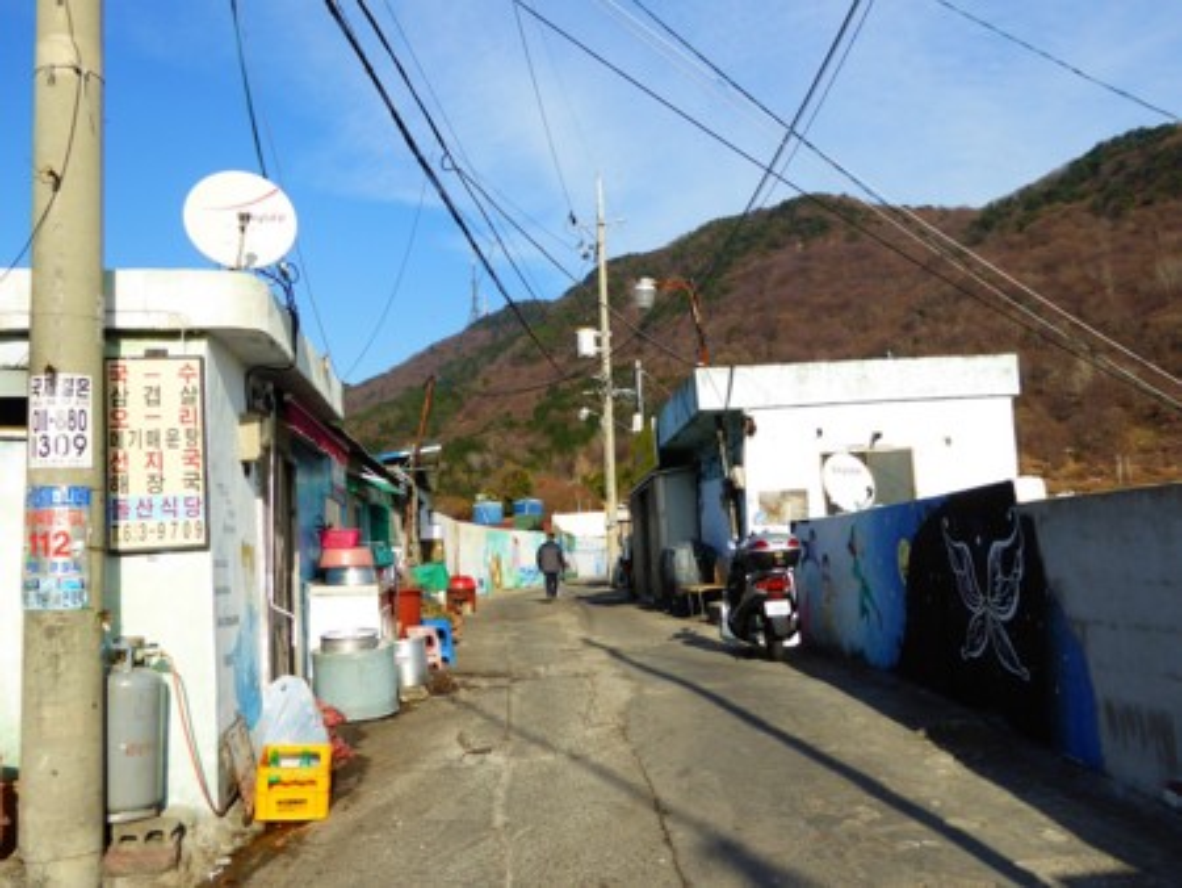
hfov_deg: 55.3
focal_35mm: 33
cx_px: 591
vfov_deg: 43.0
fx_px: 1127
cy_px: 444
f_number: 3.6
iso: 100
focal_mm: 5.8
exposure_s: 1/800
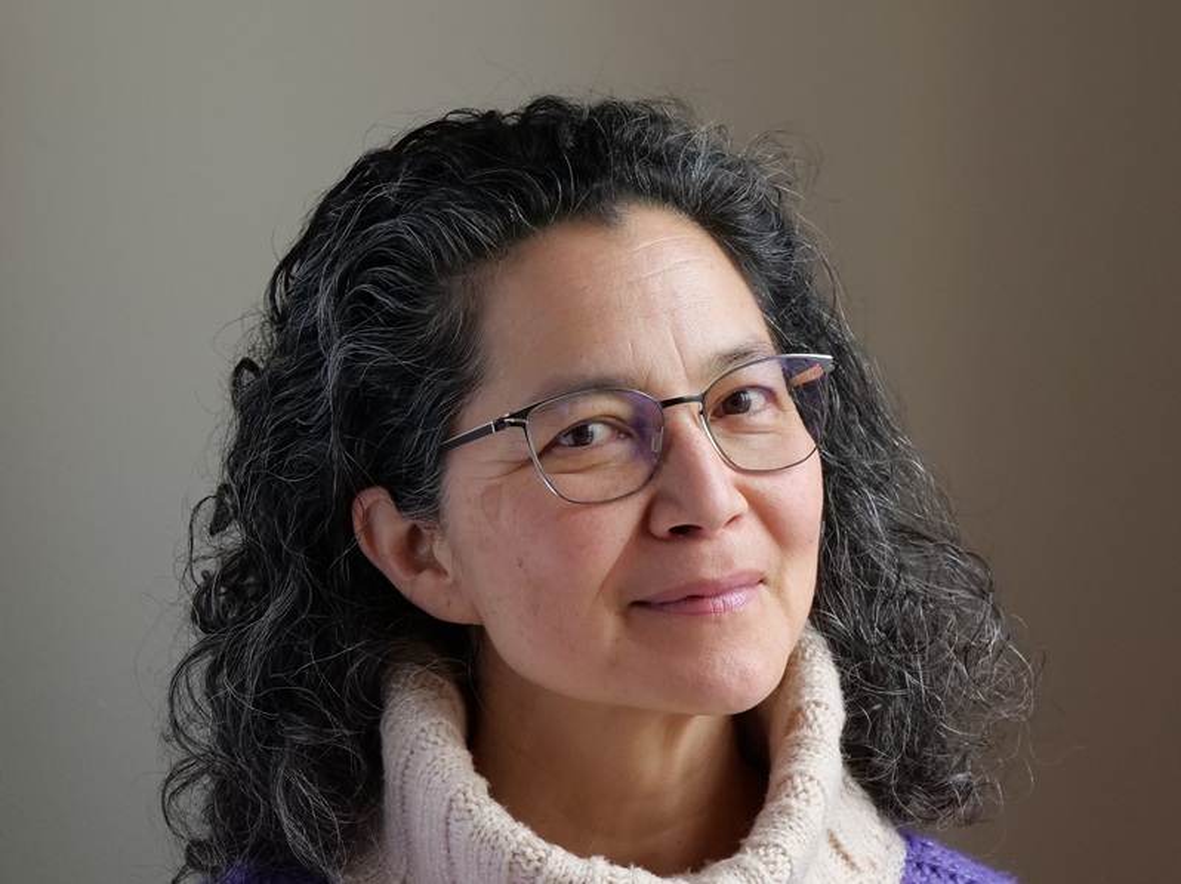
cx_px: 590
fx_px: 3409
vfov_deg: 14.8
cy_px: 442
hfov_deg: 19.7
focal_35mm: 100
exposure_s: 1/100
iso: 1000
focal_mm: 50
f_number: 5.6
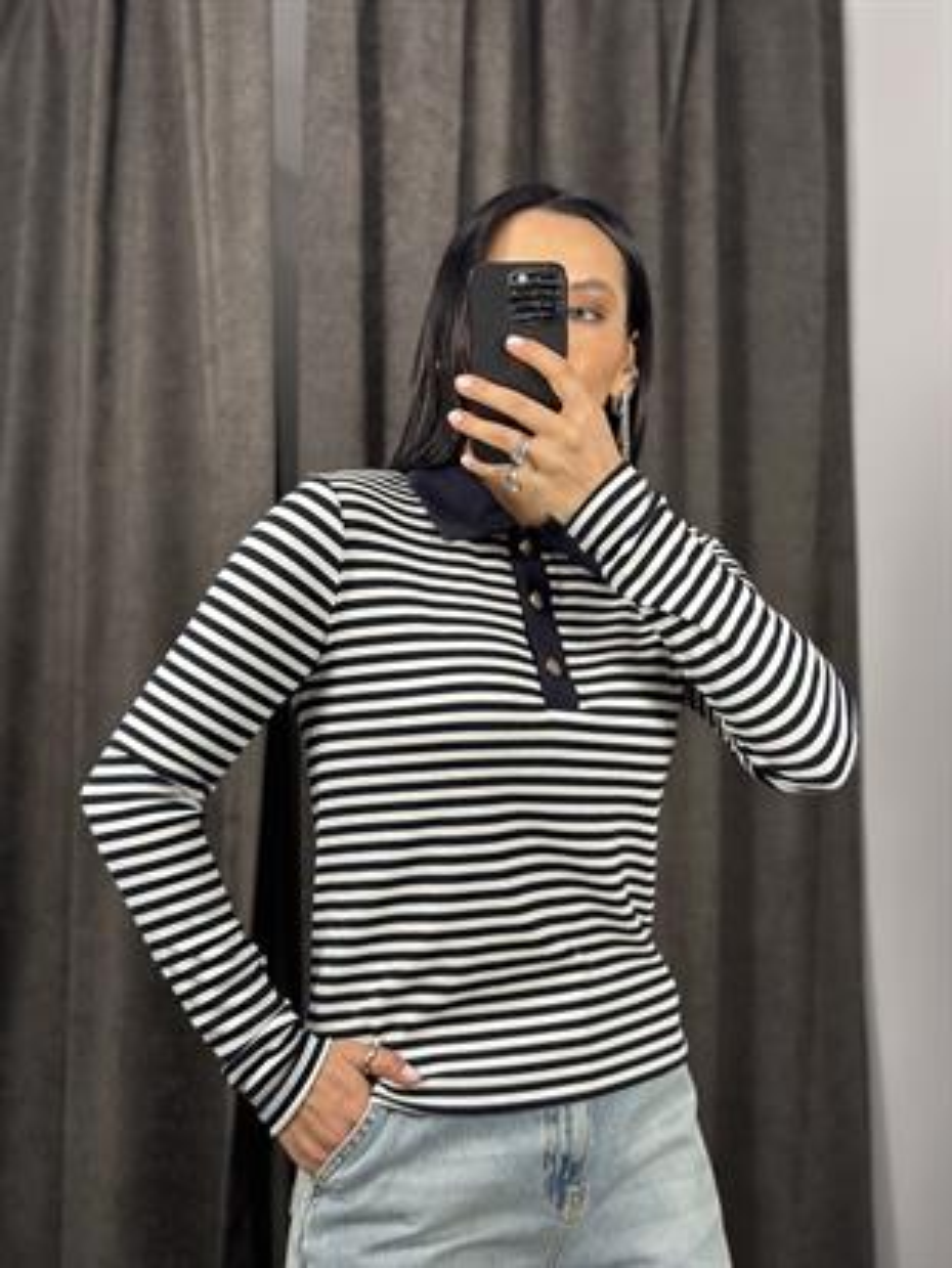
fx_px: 1759
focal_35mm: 48
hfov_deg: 30.3
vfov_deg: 39.6
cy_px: 634
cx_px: 476
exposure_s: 1/100
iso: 125
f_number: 1.78
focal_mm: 6.86
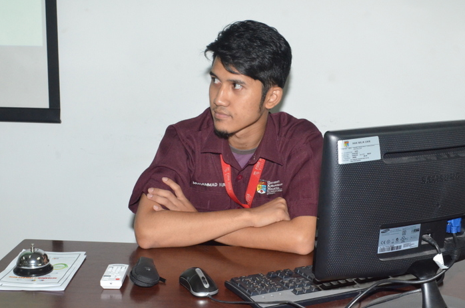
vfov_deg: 24.5
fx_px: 709
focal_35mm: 55
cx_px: 242
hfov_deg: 36.3
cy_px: 134
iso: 3200
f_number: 9
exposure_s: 1/250
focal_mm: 32
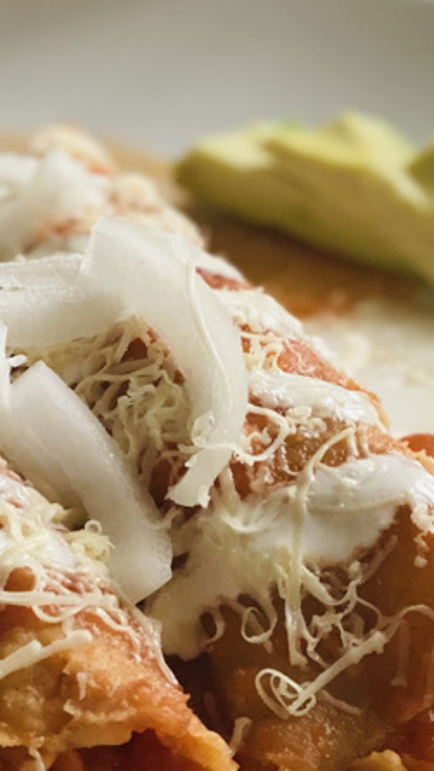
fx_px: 2659
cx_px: 135
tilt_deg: -33.4
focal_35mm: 130
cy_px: 322
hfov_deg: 9.3
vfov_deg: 16.5
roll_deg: +1.4
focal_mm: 6
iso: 200
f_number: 2
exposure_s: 1/122
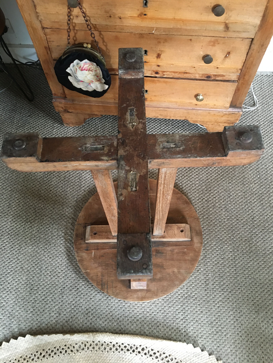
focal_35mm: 29
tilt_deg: -64.3
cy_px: 182
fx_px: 305
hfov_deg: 48.2
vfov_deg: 61.7
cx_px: 136
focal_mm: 4.15
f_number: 2.2
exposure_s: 1/17
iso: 200
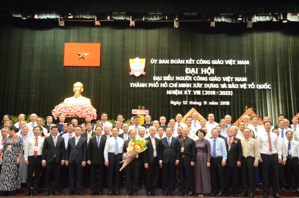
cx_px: 150
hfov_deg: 49.6
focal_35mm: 39
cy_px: 99
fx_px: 323
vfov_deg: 34.1
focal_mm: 26
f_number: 6.3
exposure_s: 1/60
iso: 6400
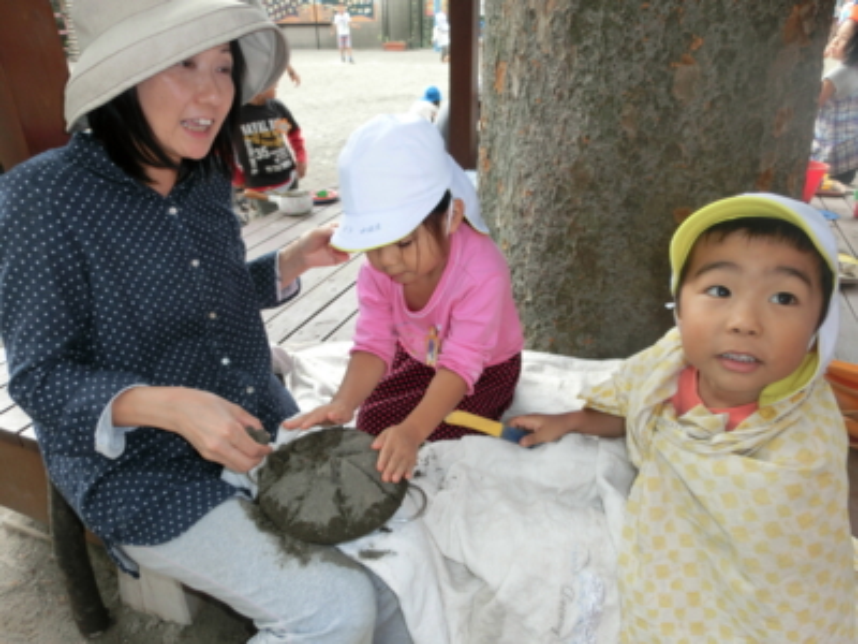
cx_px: 429
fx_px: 595
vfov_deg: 56.8
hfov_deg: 71.6
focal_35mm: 24
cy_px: 322
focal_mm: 4.24
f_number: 3
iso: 80
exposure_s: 1/200
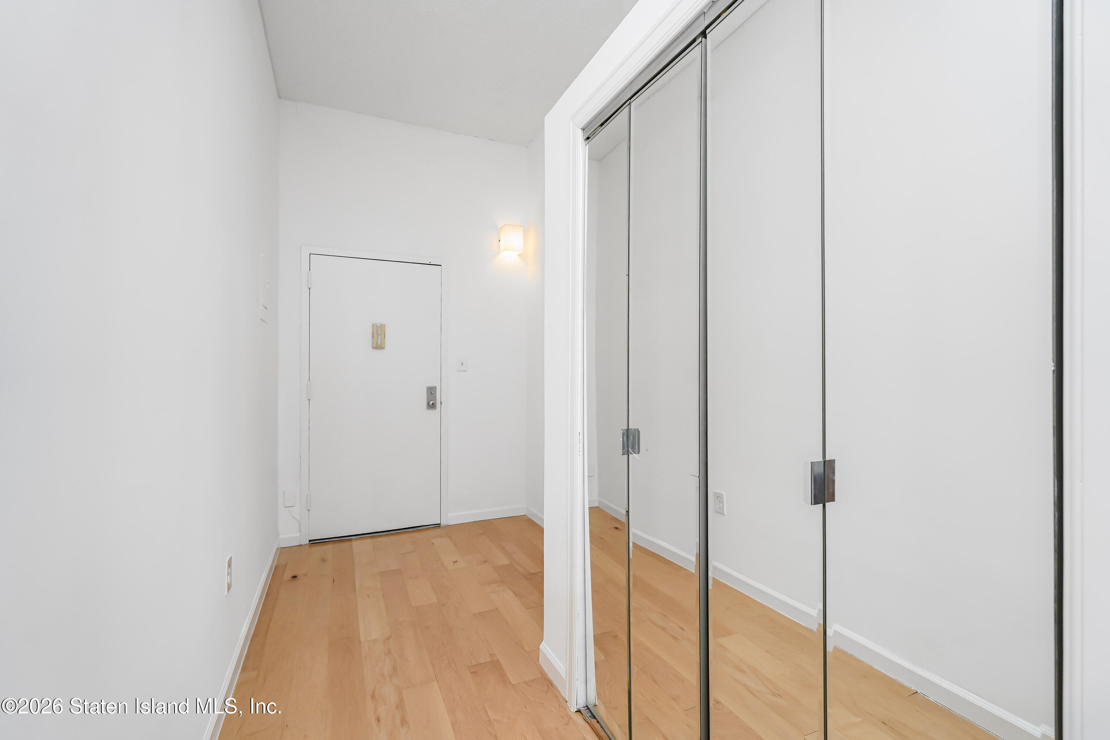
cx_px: 555
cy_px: 370
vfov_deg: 73.7
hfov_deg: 96.7
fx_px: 493
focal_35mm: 16
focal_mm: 16
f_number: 5.6
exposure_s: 1/60
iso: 100
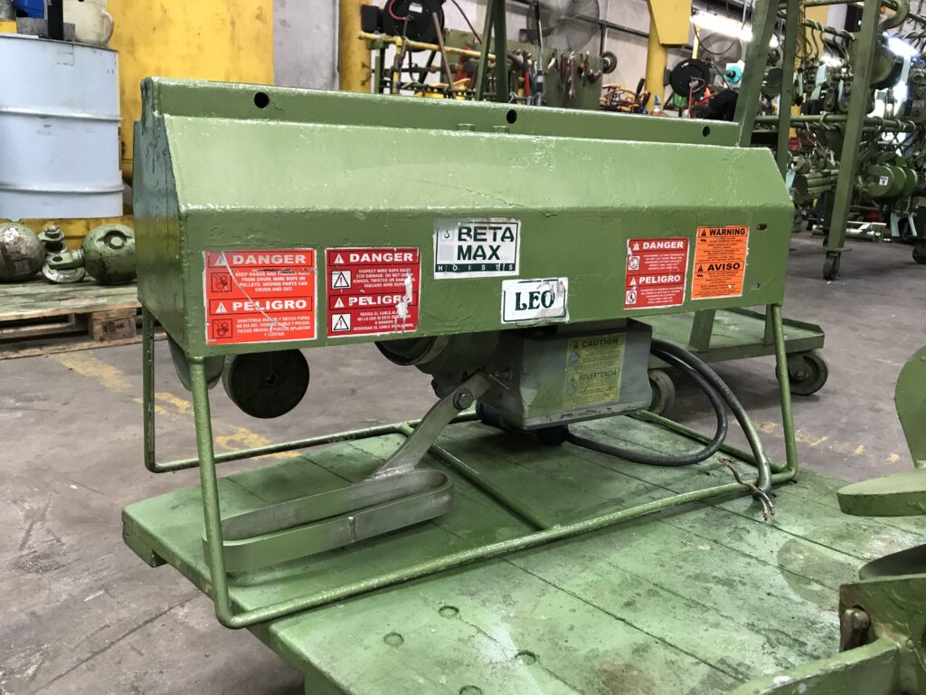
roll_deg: -2.8
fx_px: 749
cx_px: 463
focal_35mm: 28
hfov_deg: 63.4
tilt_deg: -14.3
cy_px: 348
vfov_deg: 49.7
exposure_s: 1/30
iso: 40
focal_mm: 3.99
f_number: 1.8
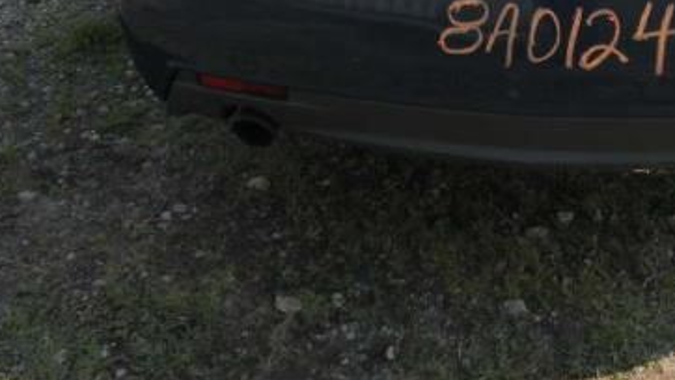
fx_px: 1164
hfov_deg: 31.4
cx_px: 554
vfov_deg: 17.1
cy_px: -160
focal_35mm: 65
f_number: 5.6
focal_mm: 4.7
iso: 64
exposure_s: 1/210
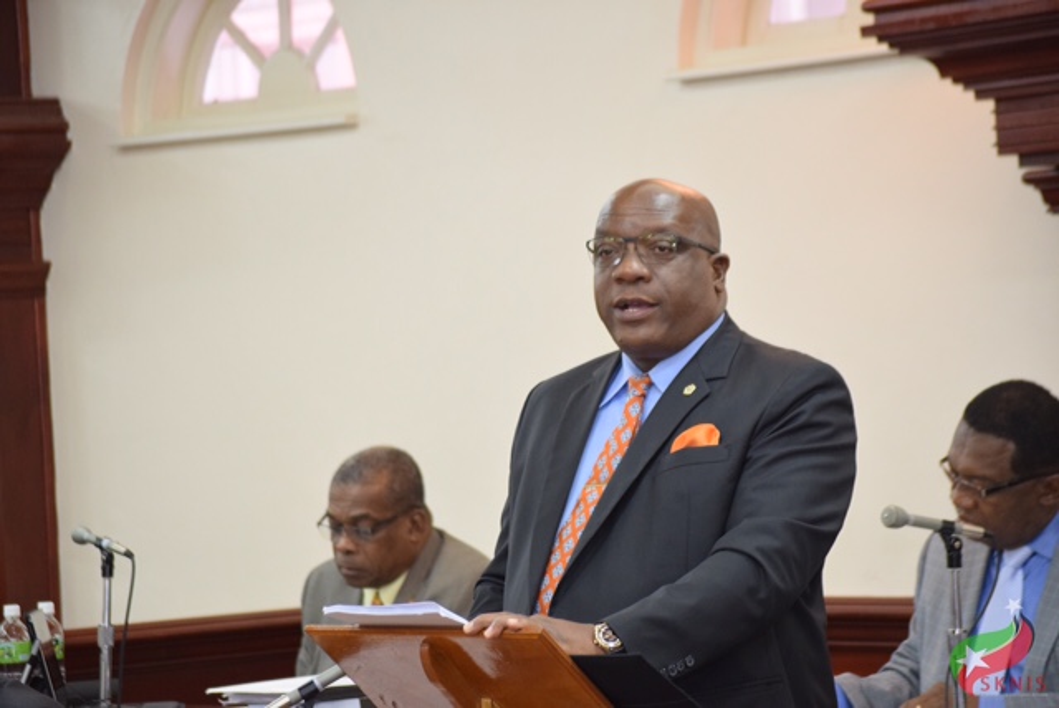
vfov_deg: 8.7
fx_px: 4637
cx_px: 530
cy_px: 354
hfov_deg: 13.0
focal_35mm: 158
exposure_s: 1/80
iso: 1600
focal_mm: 105
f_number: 5.6
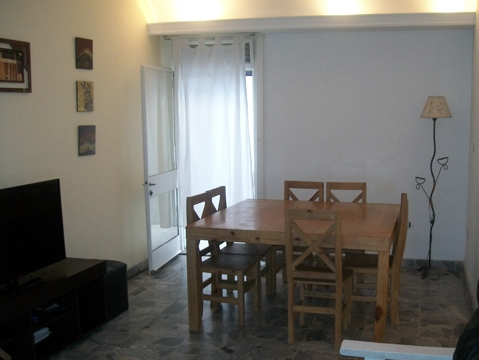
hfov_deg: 45.7
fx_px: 567
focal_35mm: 41
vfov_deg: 35.1
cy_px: 187
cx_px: 266
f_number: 2.7
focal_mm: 6
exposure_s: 1/30
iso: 160
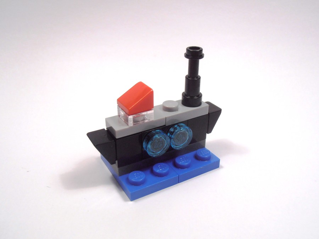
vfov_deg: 38.7
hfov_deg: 50.1
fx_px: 341
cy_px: 120
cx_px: 160
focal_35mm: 37
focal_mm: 6.61
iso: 80
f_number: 3.9
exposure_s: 1/80
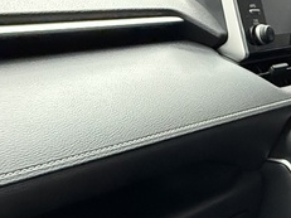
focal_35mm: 62
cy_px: 213
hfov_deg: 24.9
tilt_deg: -22.8
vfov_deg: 22.8
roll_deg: -0.2
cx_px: 421
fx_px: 521
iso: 1000
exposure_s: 1/33
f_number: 2.2
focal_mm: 2.22
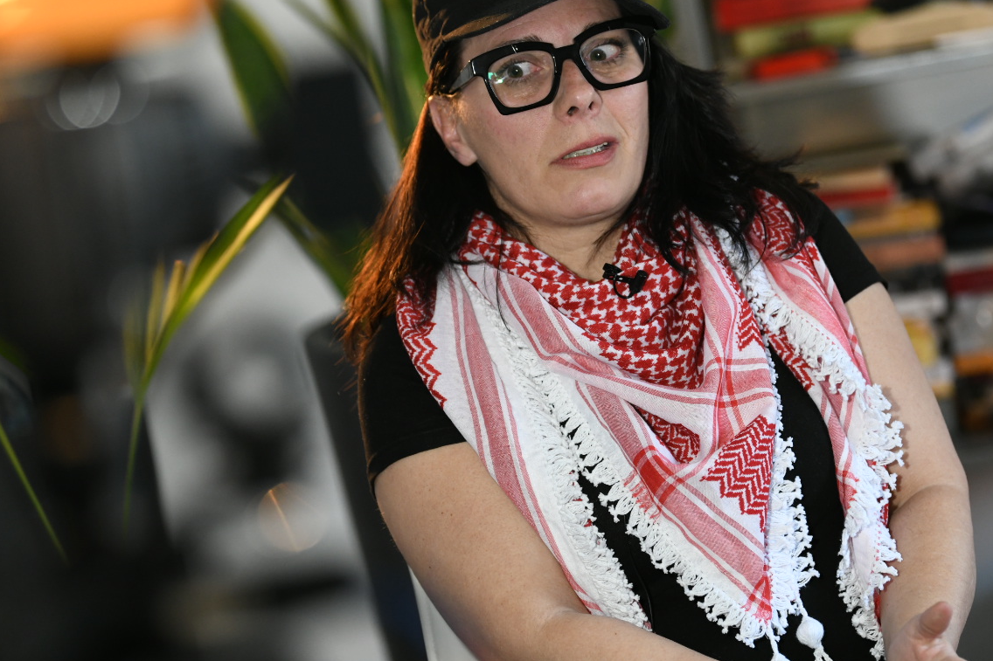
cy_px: 334
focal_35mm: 174
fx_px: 4798
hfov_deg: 11.8
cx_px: 605
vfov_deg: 7.9
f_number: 2.8
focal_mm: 122
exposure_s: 1/160
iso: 1600
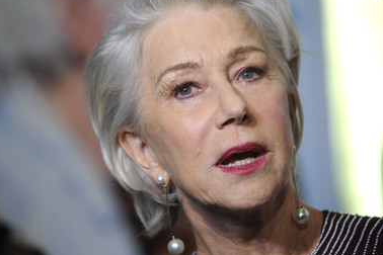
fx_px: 2340
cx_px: 159
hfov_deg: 9.4
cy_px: 121
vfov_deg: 6.2
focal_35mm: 220
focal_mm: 185
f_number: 4
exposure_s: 1/200
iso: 1600
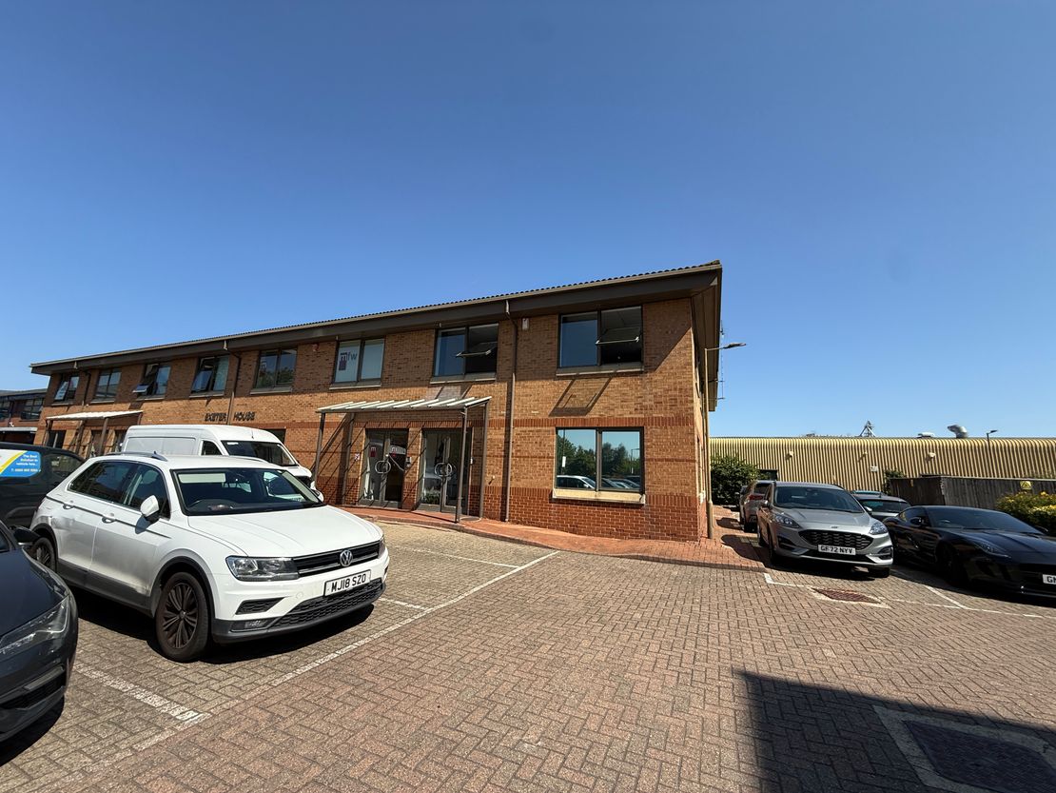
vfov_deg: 85.7
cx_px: 528
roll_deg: -2.7
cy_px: 396
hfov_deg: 102.1
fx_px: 427
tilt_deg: +10.7
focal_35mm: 14
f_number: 2.2
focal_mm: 2.22
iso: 64
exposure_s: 1/2024
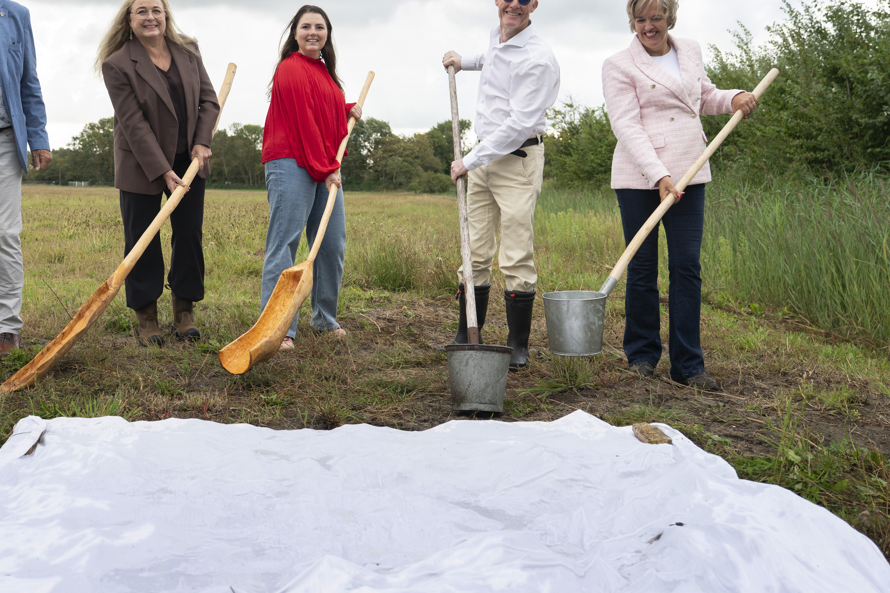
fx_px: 964
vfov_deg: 34.0
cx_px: 323
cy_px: 213
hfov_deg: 49.0
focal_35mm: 39
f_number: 4
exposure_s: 1/800
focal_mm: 30
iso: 400
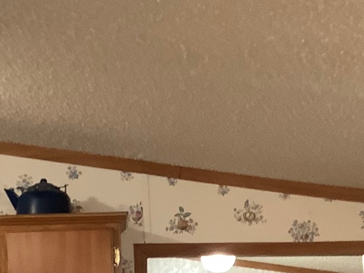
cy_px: 365
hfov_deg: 19.4
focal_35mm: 101
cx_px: 152
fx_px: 1061
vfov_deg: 14.0
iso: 250
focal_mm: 3.3
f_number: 2.4
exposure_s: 1/40
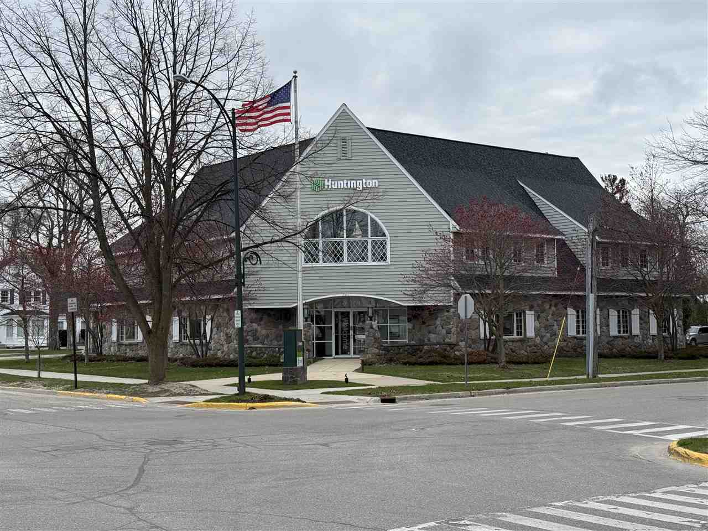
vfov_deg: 30.3
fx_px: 982
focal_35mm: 48
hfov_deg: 39.7
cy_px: 266
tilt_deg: +3.2
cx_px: 354
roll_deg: +0.5
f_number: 1.78
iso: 64
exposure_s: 1/6024
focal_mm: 6.76
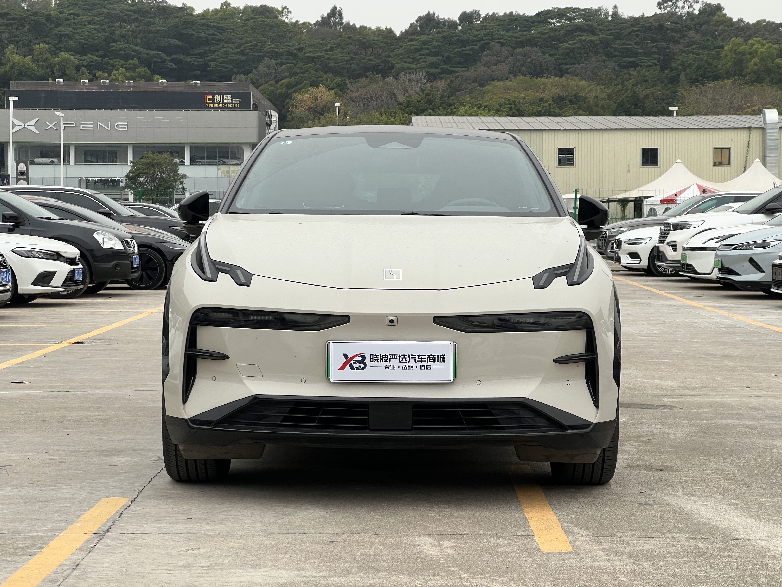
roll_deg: +0.5
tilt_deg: -2.0
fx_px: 1739
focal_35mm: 77
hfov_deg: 25.3
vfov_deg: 19.1
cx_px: 391
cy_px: 294
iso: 40
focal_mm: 9
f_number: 2.8
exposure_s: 1/99
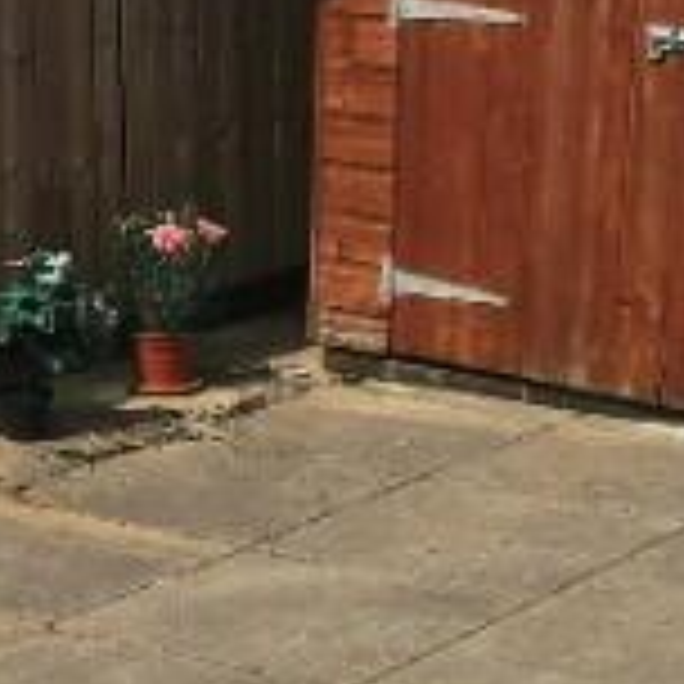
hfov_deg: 14.5
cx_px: 54
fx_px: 2660
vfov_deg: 14.6
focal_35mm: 119
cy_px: 230
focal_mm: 2.26
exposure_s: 1/1042
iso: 50
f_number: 2.2
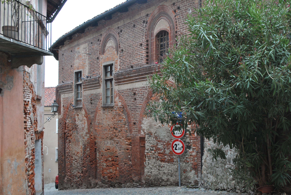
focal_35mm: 39
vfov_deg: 34.3
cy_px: 98
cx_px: 146
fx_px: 316
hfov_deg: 49.5
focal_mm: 26
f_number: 5.6
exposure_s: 1/125
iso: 160
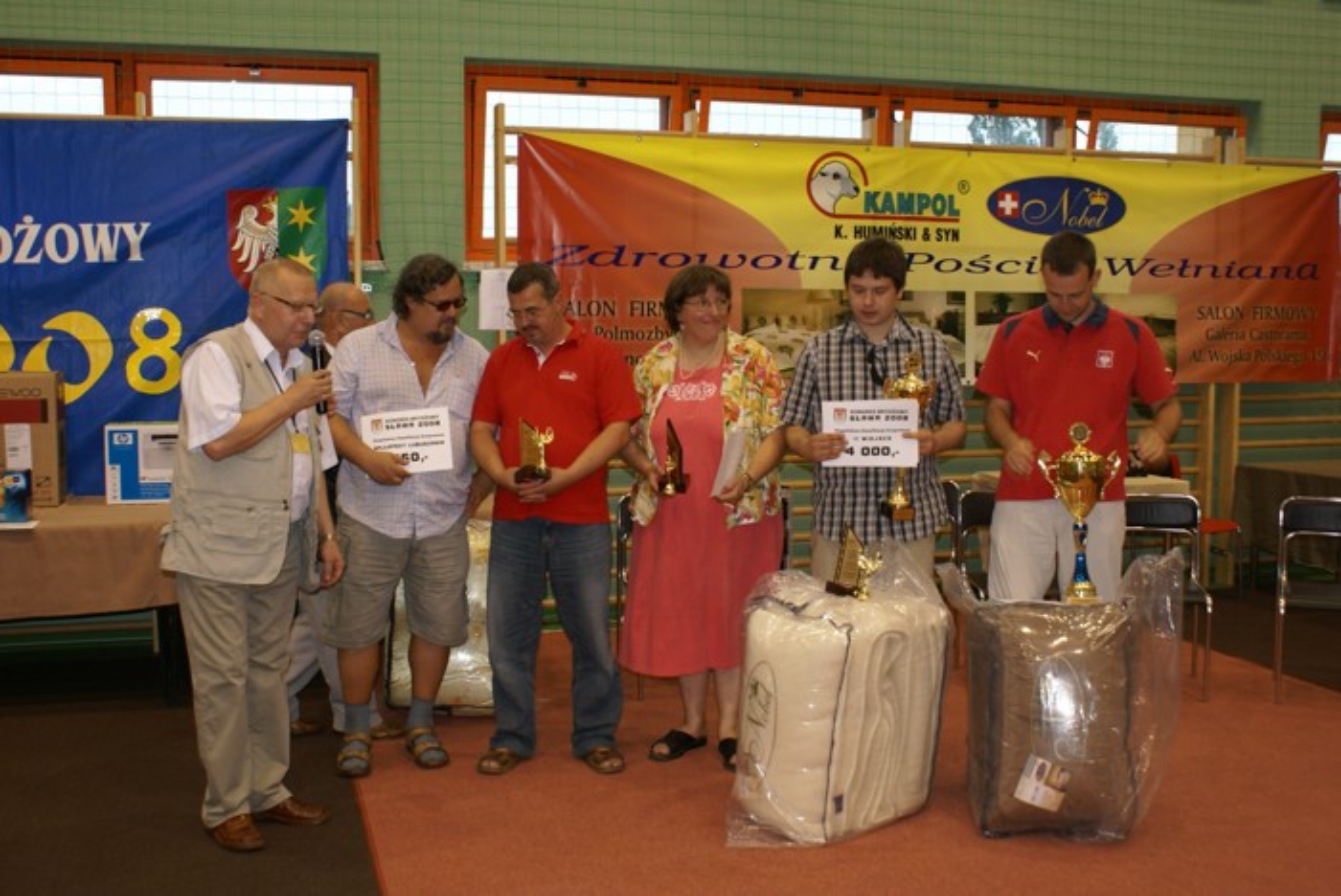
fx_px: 1454
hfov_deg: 49.5
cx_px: 670
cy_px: 448
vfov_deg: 34.3
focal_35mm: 39
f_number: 5.6
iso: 200
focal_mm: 26
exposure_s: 1/30
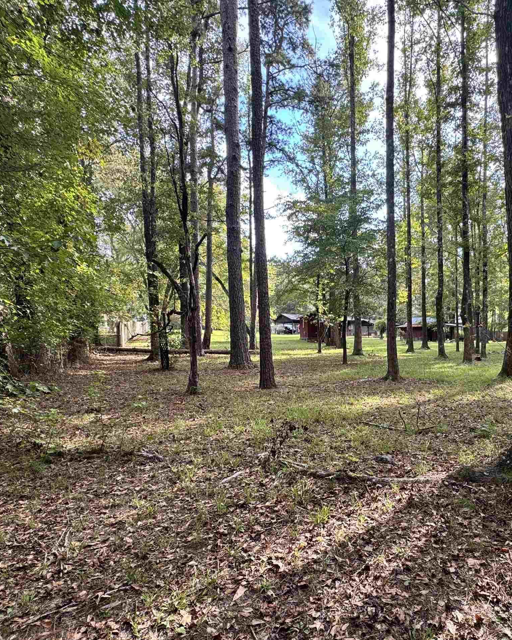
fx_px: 417
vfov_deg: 74.7
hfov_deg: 61.6
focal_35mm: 22
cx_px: 341
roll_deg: +0.6
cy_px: 359
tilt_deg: -3.2
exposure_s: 1/99
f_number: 2.2
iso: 50
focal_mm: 2.22
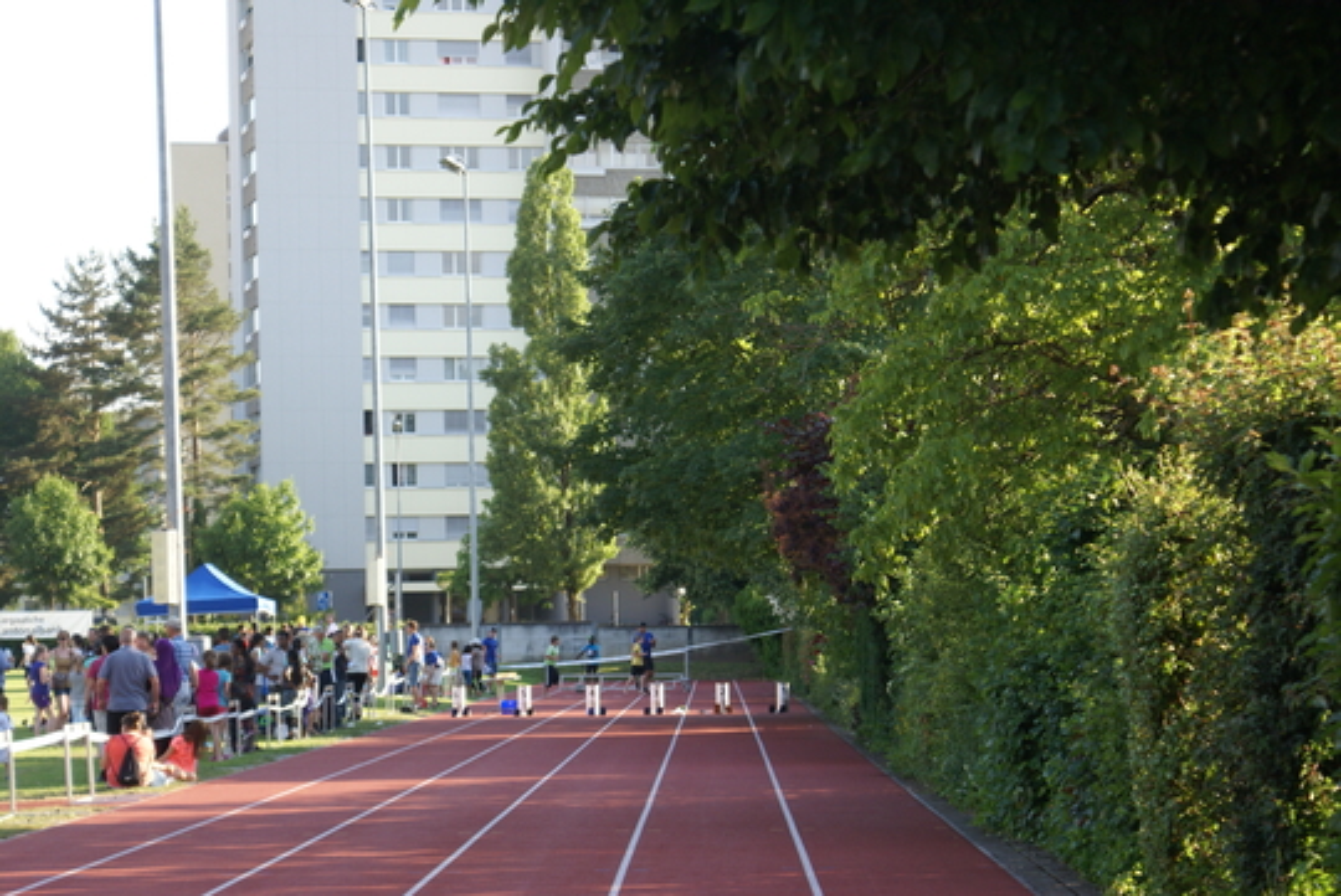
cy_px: 448
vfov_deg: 13.1
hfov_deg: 19.4
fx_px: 3914
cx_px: 670
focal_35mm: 105
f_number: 5.6
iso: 250
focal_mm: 70
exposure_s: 1/250
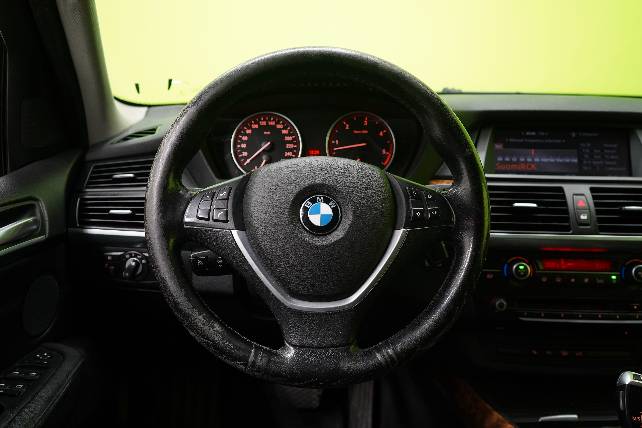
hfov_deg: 60.3
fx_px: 553
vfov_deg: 42.3
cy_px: 214
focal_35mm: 31
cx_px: 321
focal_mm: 31
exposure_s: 1/25
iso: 1250
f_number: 5
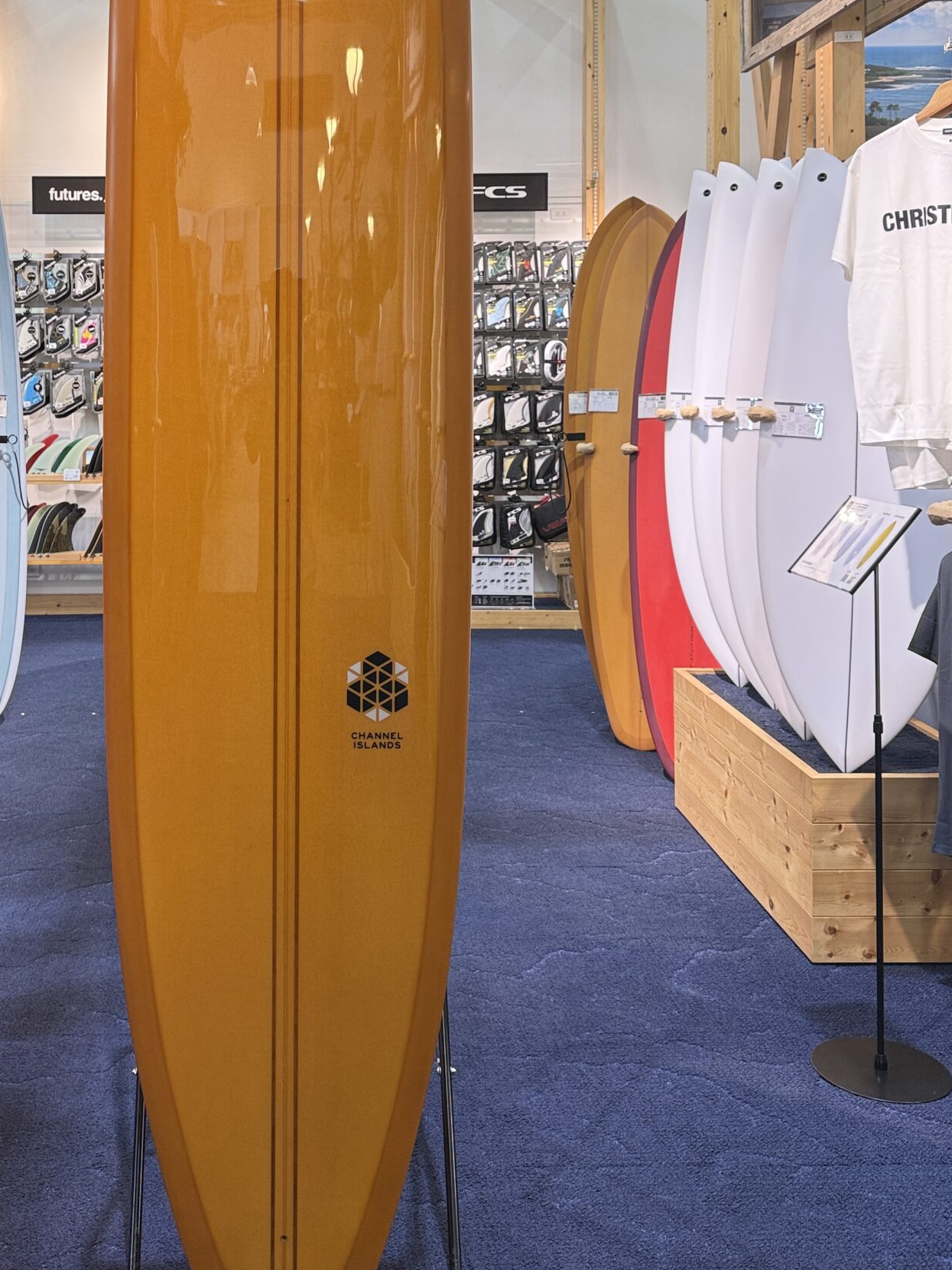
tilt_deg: +1.3
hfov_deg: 38.0
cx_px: 284
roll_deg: +0.1
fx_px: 1357
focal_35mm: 37
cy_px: 370
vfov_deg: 48.8
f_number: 1.78
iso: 125
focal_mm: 6.76
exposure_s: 1/60
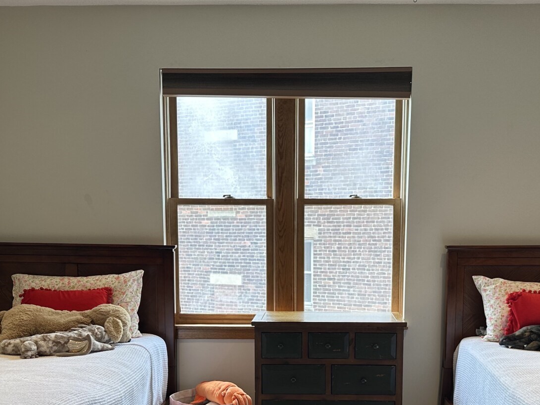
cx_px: 301
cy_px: 319
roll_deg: -0.8
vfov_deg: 31.4
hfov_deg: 42.0
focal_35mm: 45
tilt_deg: -7.1
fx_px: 702
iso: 64
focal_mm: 6.86
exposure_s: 1/120
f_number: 1.78
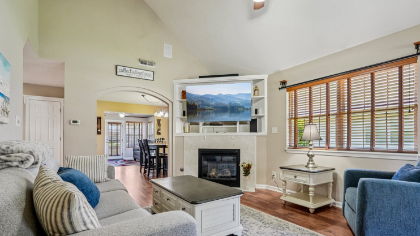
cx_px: 211
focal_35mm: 18
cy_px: 141
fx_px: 200
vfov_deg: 60.5
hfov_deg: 92.7
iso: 1250
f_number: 8
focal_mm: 17
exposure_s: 1/30
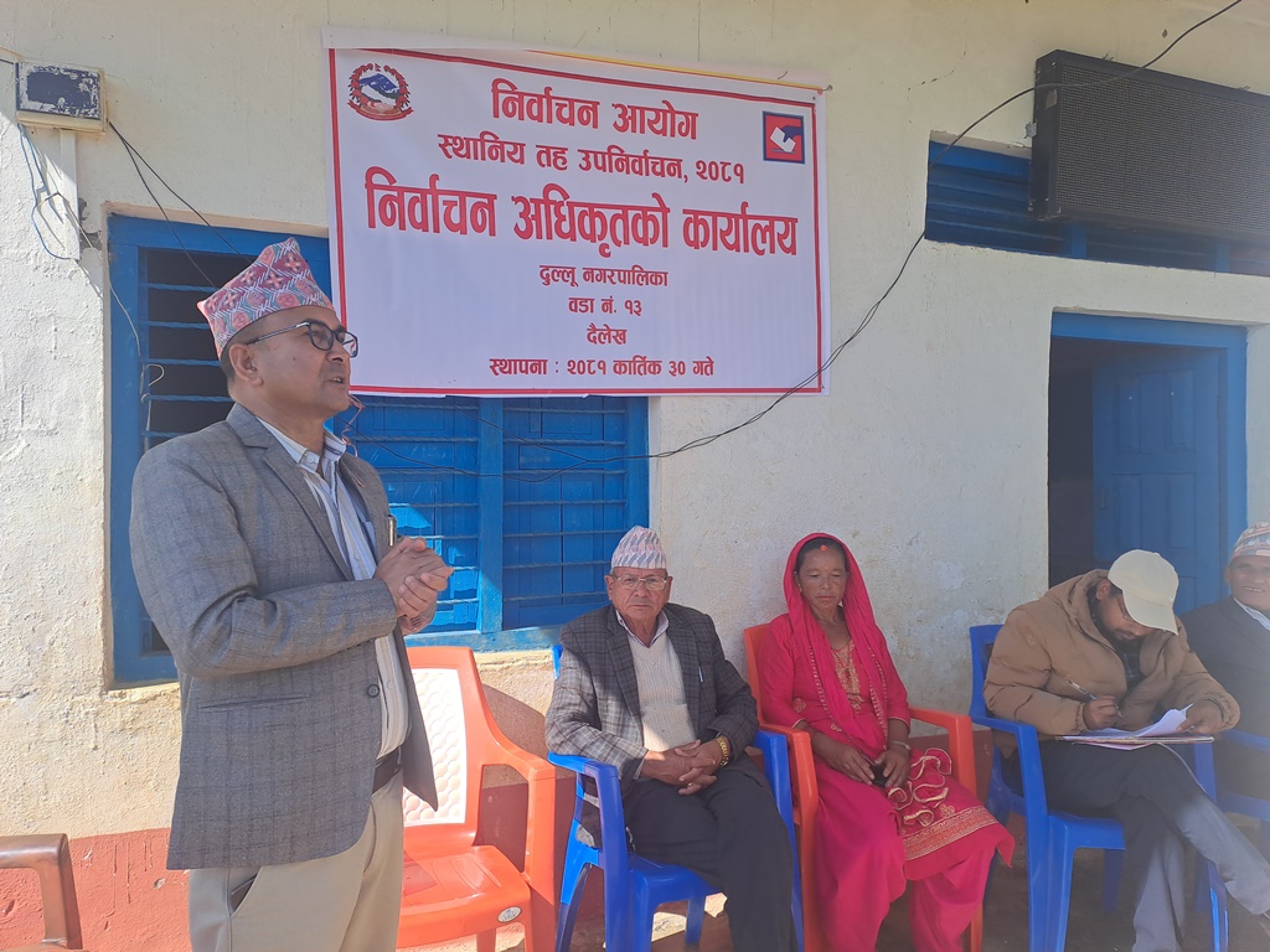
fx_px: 917
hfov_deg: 69.4
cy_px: 476
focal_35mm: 25
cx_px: 635
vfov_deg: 54.9
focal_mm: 4.65
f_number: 1.8
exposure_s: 1/1041
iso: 32
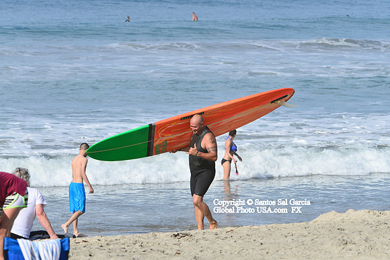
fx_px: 3034
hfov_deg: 7.4
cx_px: 195
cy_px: 130
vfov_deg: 4.9
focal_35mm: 280
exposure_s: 1/500
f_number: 11
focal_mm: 280
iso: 320
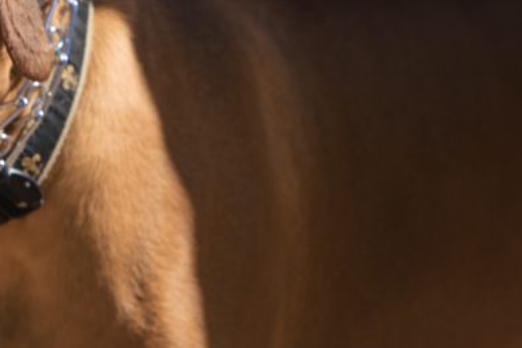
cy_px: -40
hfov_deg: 3.9
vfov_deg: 2.6
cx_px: -121
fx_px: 7670
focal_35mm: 529
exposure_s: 1/1250
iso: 80
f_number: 3.5
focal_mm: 200
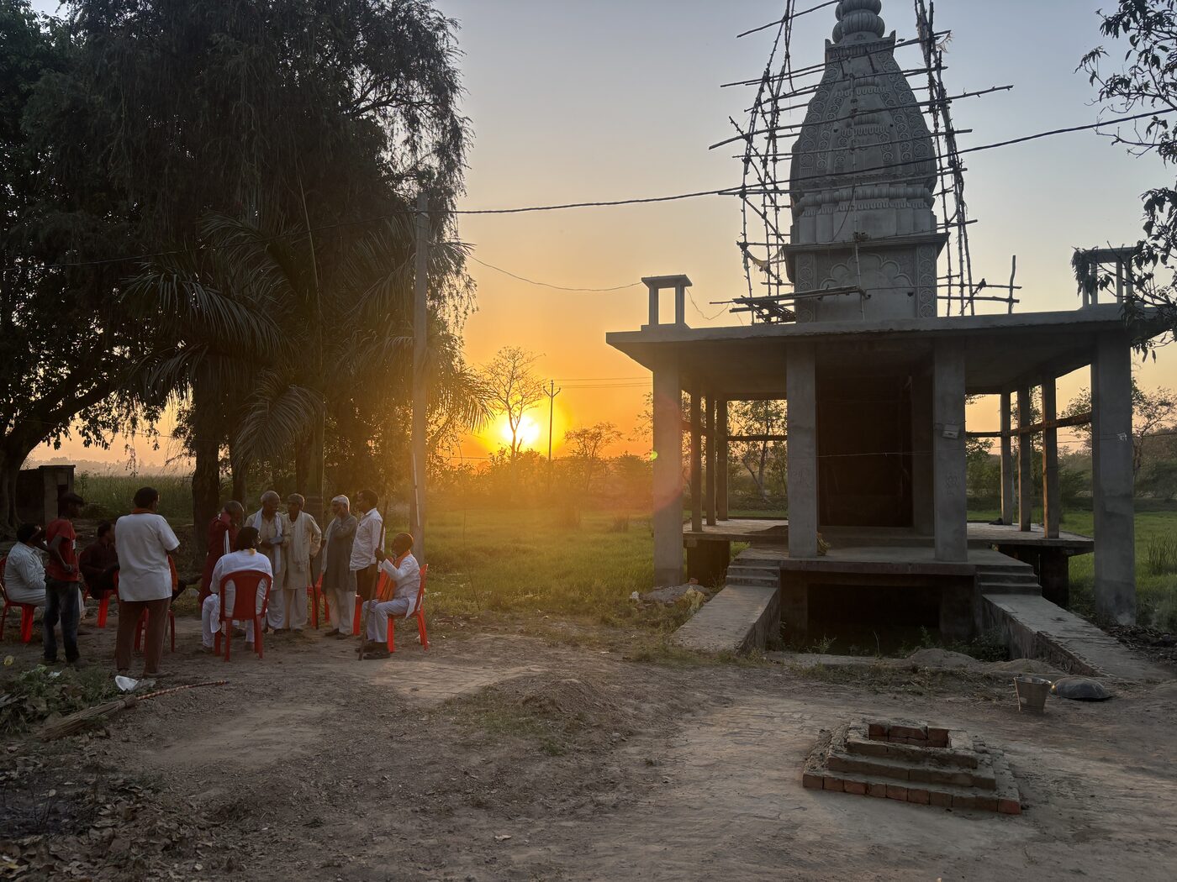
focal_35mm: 26
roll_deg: -0.1
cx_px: 588
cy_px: 441
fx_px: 884
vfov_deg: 53.1
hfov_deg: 67.3
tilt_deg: +1.4
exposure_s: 1/824
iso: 50
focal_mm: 5.96
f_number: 1.6
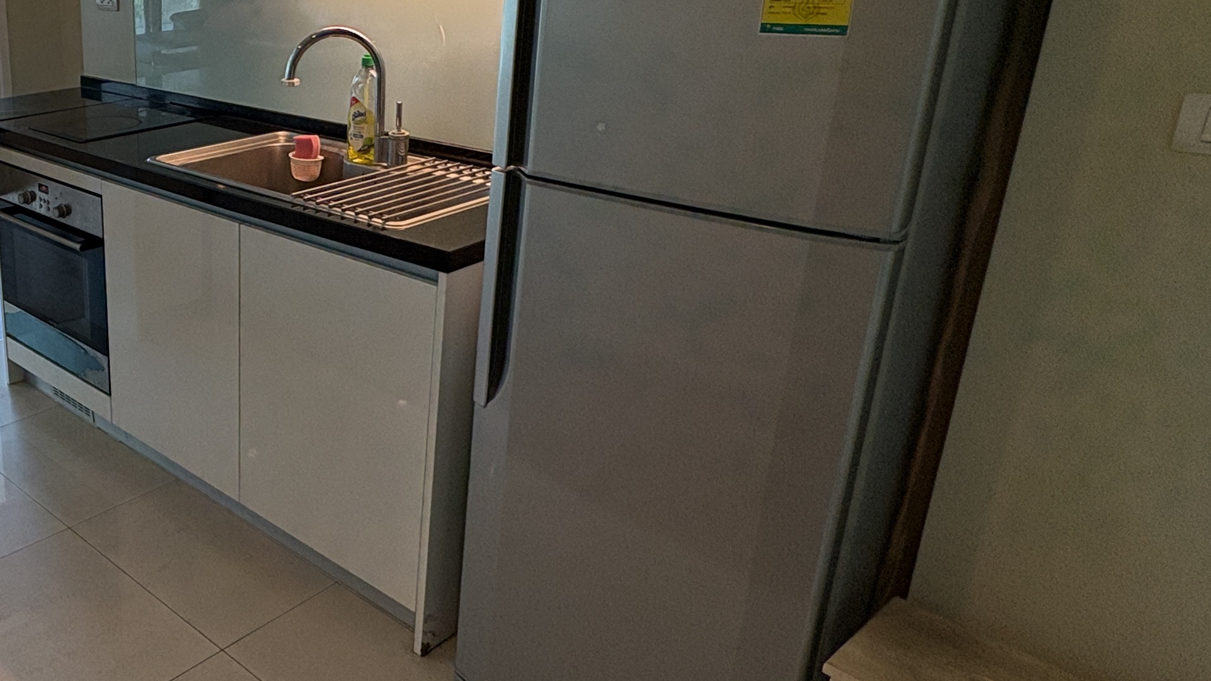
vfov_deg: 36.5
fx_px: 1028
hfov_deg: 54.6
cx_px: 162
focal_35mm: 32
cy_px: 259
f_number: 2.2
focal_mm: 2.22
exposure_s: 1/100
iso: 160
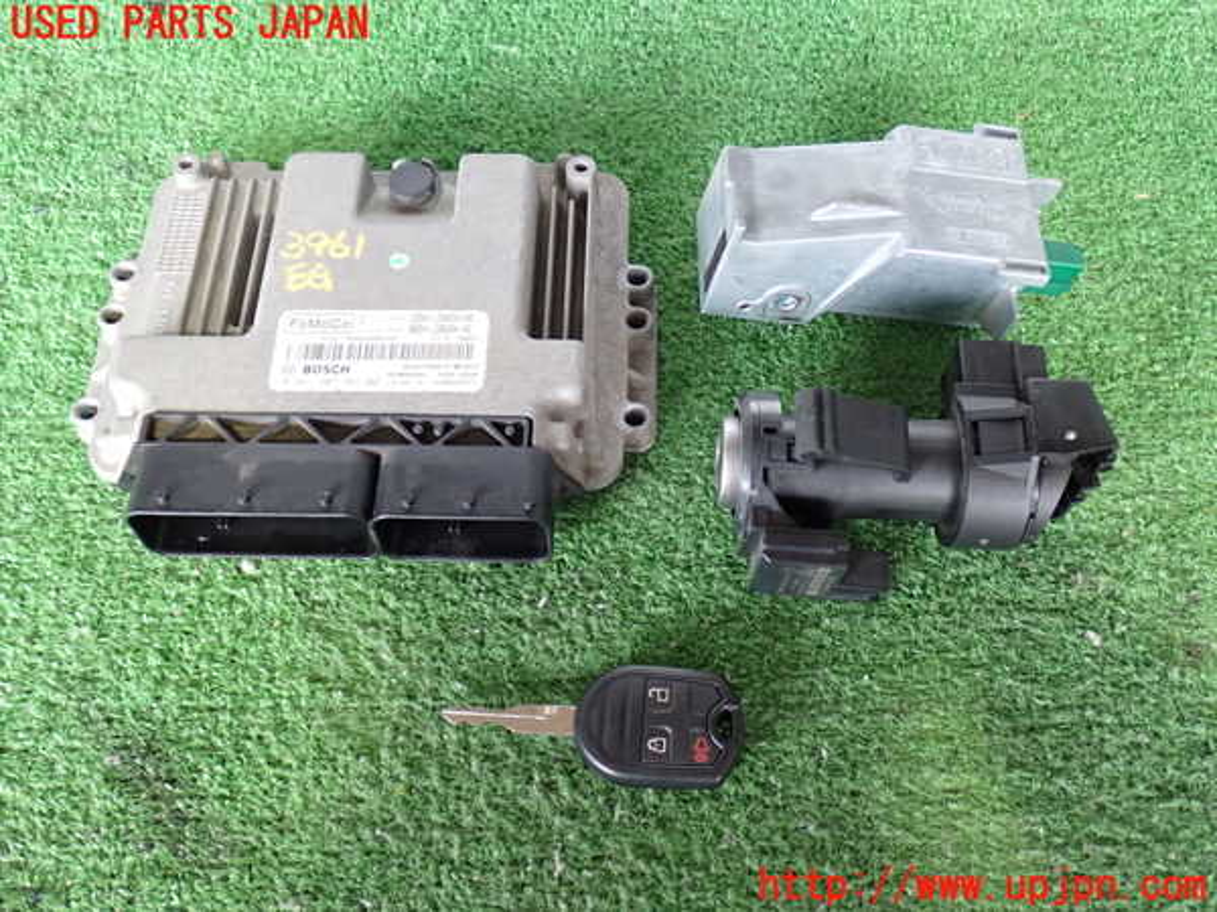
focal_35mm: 36
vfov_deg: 39.7
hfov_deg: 51.4
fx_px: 1266
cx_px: 608
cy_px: 456
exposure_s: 1/40
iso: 640
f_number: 2.5
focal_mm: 6.37
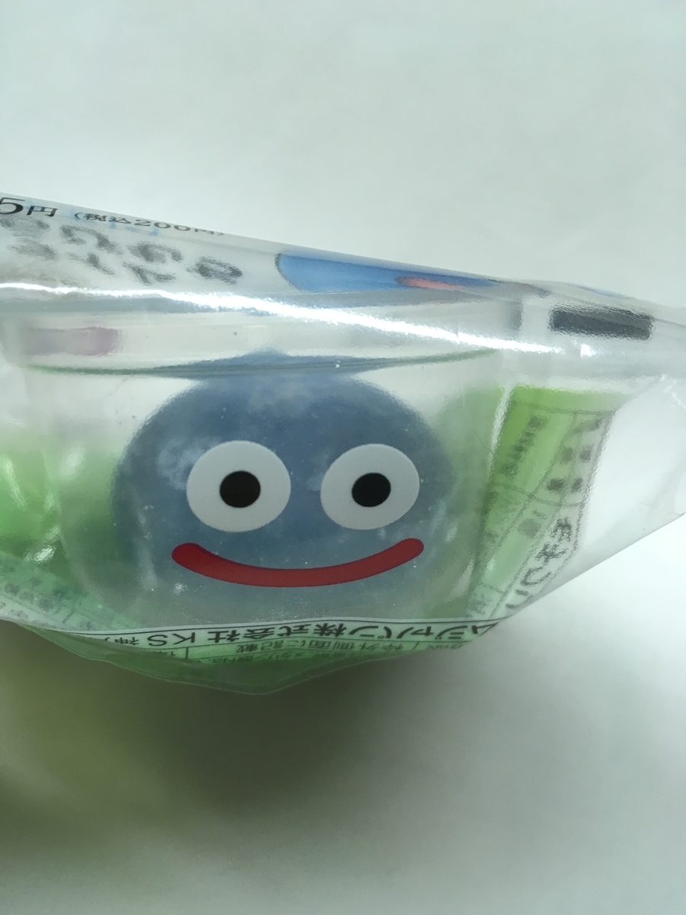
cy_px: 458
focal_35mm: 29
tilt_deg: -64.1
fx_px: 766
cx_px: 343
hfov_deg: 48.2
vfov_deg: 61.7
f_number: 2.2
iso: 80
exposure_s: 1/30
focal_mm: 4.15
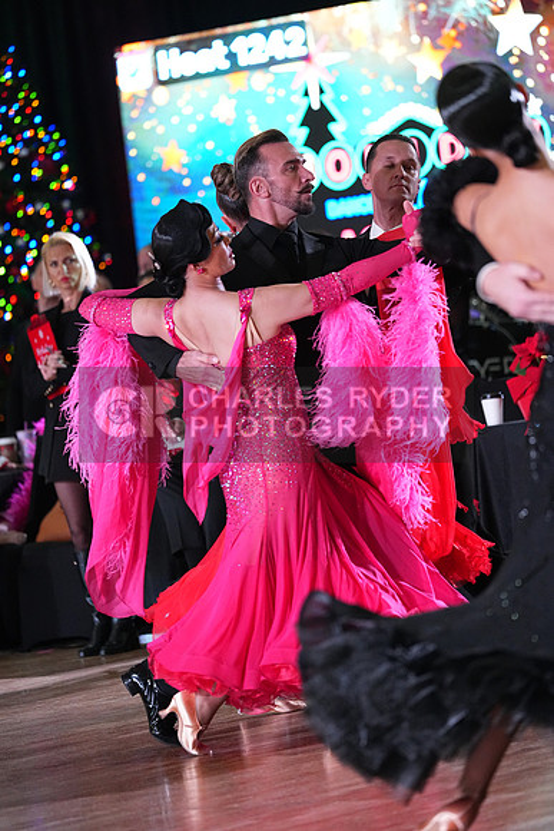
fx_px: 4614
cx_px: 277
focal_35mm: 200
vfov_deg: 10.3
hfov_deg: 6.9
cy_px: 416
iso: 6400
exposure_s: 1/400
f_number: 4
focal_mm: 200
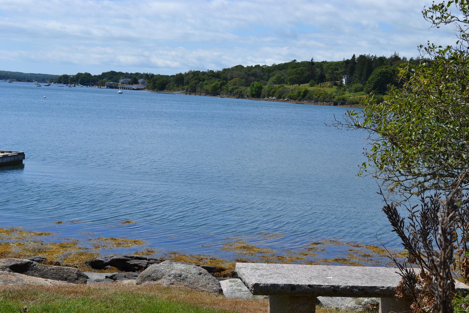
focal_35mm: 60
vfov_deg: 22.6
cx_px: 234
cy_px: 156
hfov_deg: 33.4
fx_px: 782
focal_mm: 40
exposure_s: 1/320
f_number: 9
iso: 100
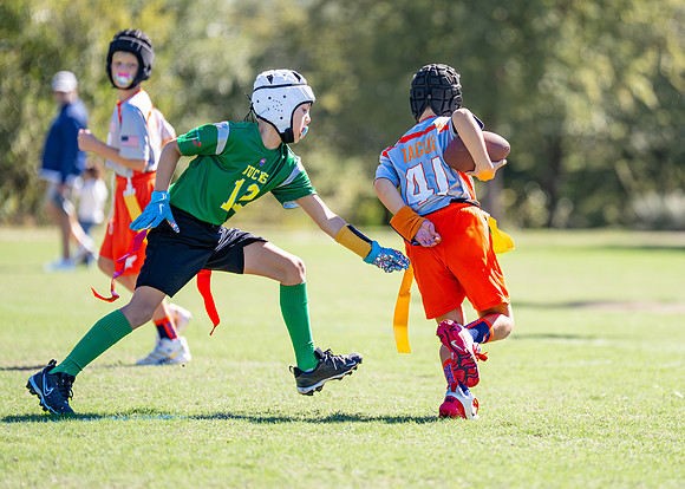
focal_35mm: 250
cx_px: 433
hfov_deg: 8.1
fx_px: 4862
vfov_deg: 5.8
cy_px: 206
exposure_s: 1/2000
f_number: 2.8
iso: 200
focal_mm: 200
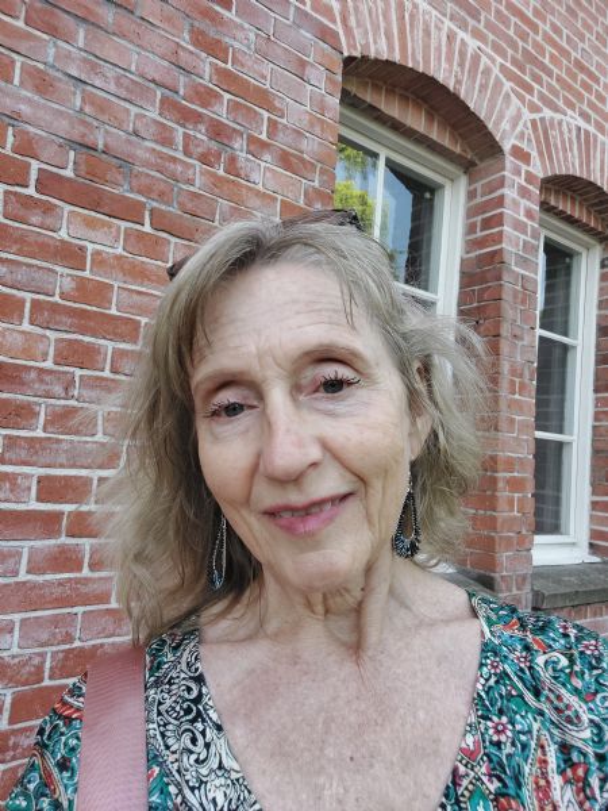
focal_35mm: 25
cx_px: 304
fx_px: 585
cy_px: 406
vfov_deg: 69.4
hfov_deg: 54.9
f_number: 2.2
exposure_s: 1/100
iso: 40
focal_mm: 3.72
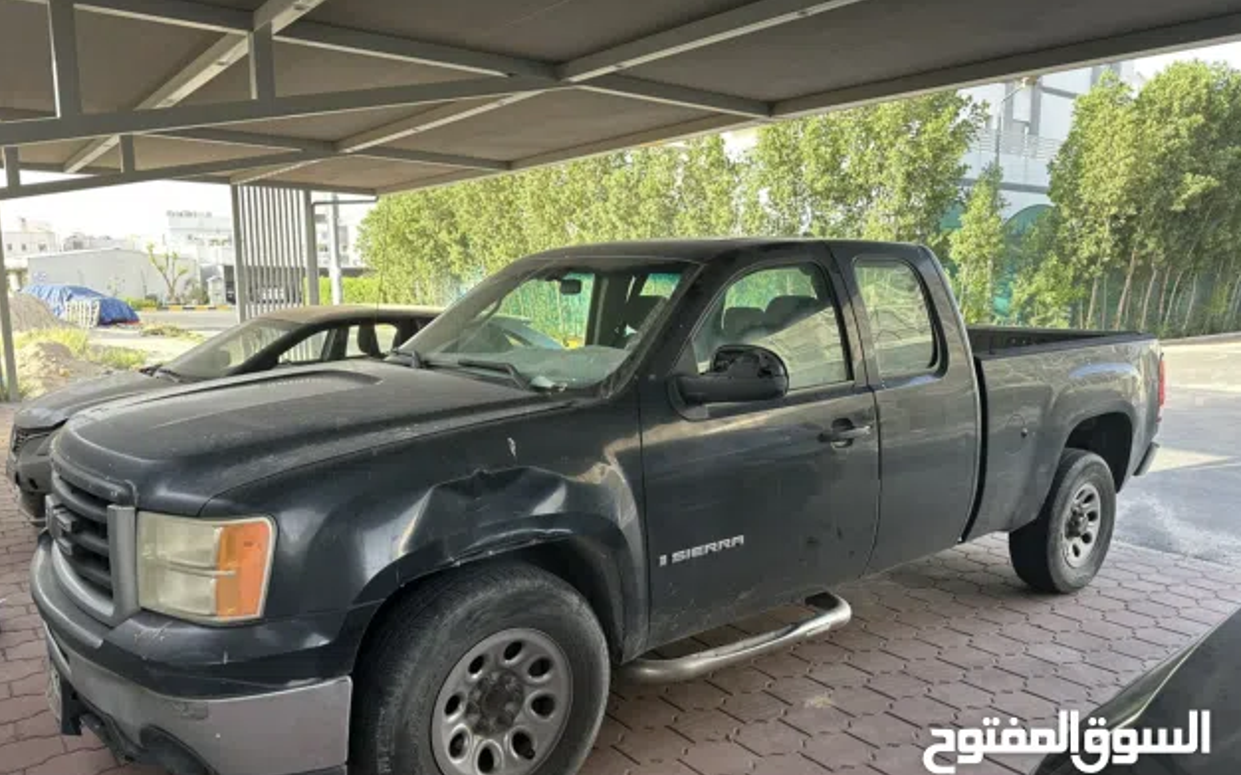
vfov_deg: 47.5
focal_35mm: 26
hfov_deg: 70.4
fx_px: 879
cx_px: 624
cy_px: 424
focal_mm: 6.86
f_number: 1.78
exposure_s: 1/193
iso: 64
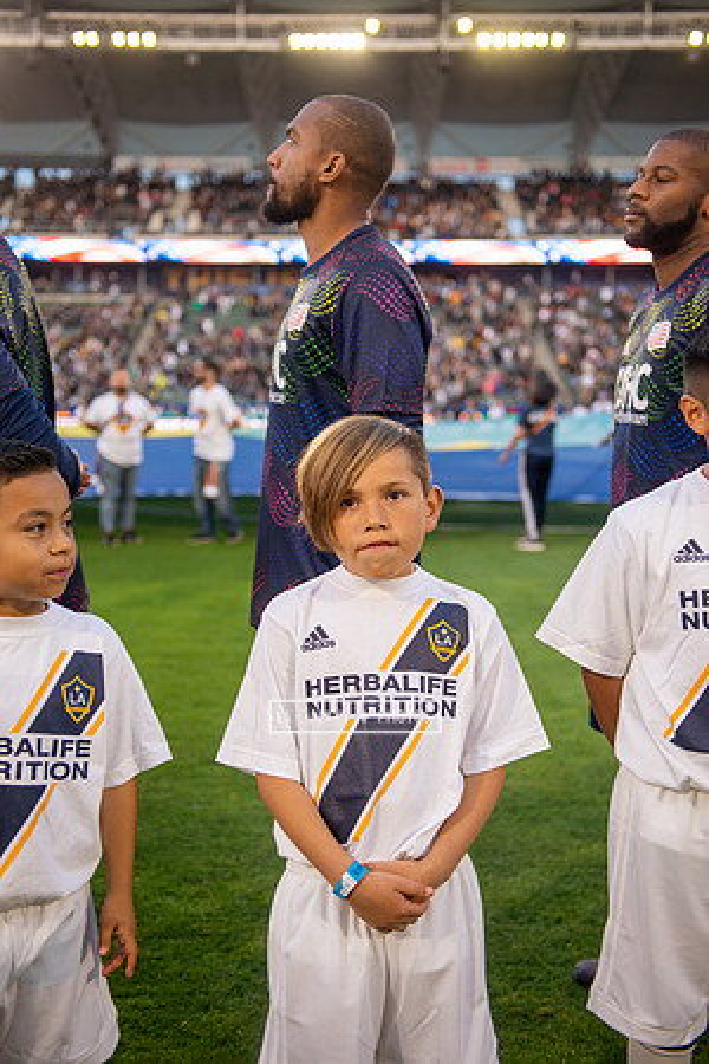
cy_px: 532
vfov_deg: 46.4
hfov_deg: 31.9
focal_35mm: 42
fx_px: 1241
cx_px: 354
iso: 200
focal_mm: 42
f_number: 2.8
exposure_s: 1/640
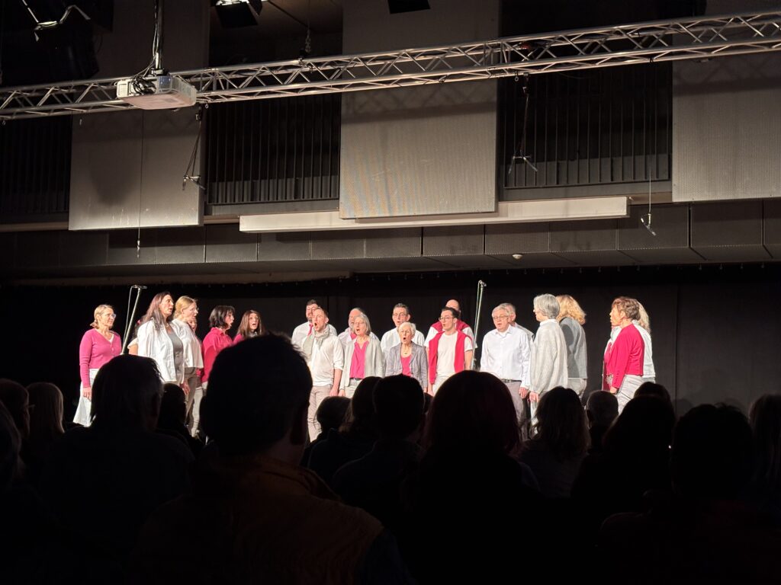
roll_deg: -1.3
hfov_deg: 36.8
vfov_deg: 28.0
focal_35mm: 52
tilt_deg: +5.2
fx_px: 1173
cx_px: 390
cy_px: 292
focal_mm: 5.96
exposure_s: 1/50
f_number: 1.6
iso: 125
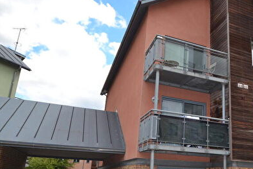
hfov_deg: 52.6
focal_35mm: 35
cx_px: 184
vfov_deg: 37.7
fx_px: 245
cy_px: 107
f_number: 7.1
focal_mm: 13
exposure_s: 1/200
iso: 100
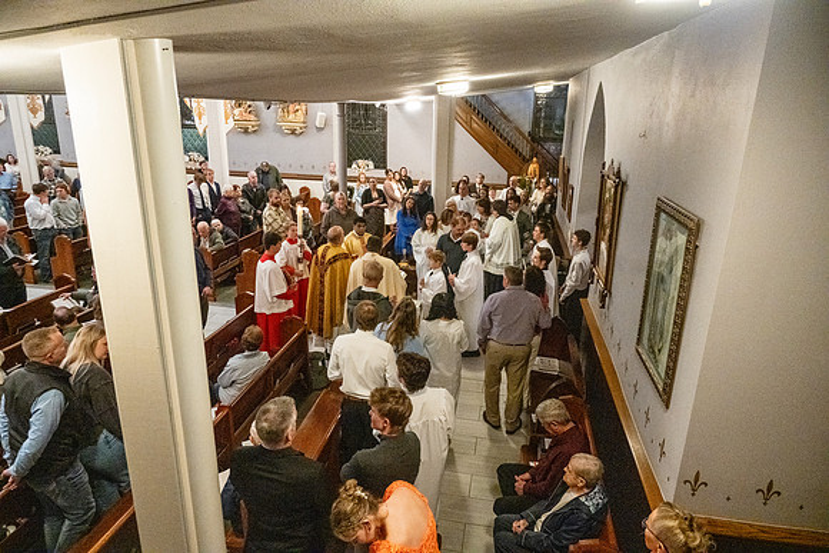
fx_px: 553
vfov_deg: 53.2
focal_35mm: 24
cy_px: 276
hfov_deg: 73.7
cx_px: 414
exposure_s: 1/60
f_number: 6.3
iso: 5000
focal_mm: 24
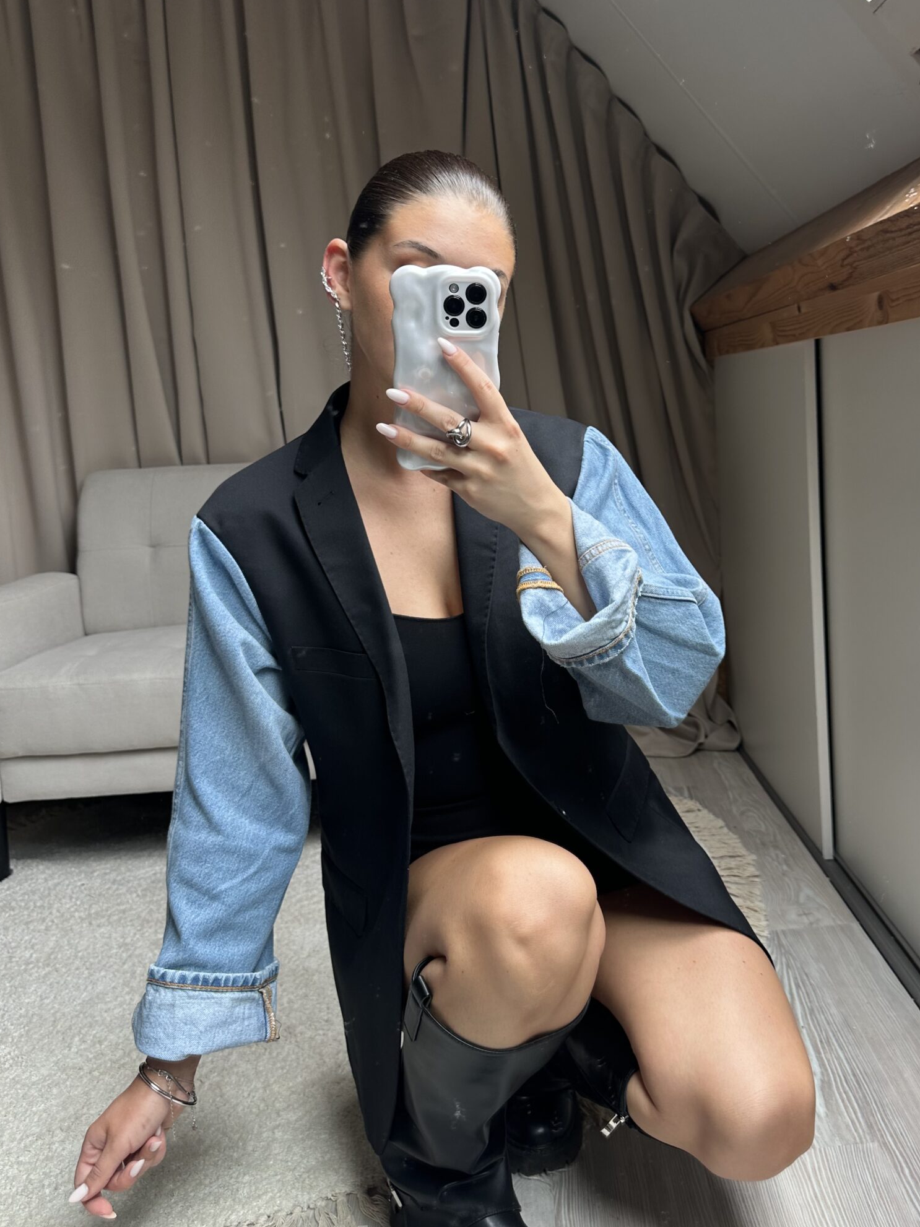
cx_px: 540
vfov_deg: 58.2
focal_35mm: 31
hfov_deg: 45.3
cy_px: 537
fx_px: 1099
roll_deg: +4.2
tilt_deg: -15.7
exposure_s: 1/225
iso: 64
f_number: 1.78
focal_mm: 6.86
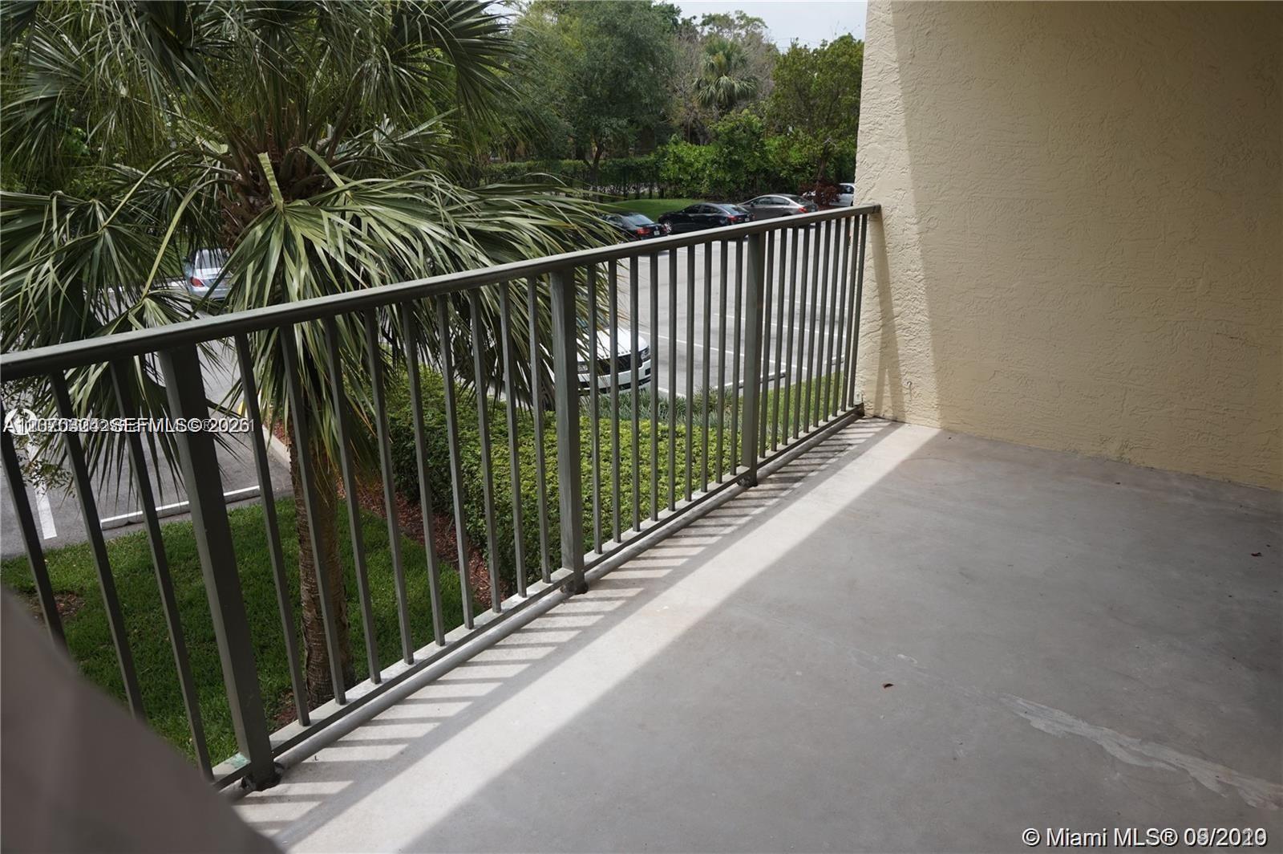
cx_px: 642
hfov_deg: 73.8
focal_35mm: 24
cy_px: 427
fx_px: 855
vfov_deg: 53.1
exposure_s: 1/250
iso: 100
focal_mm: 16
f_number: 7.1
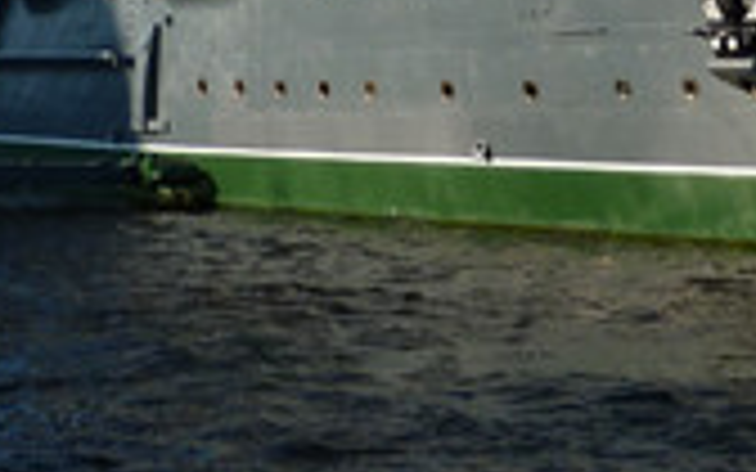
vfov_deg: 8.7
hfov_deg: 14.8
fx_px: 2905
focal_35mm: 141
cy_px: -494
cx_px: 477
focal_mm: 6.3
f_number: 5.6
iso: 80
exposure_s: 1/250
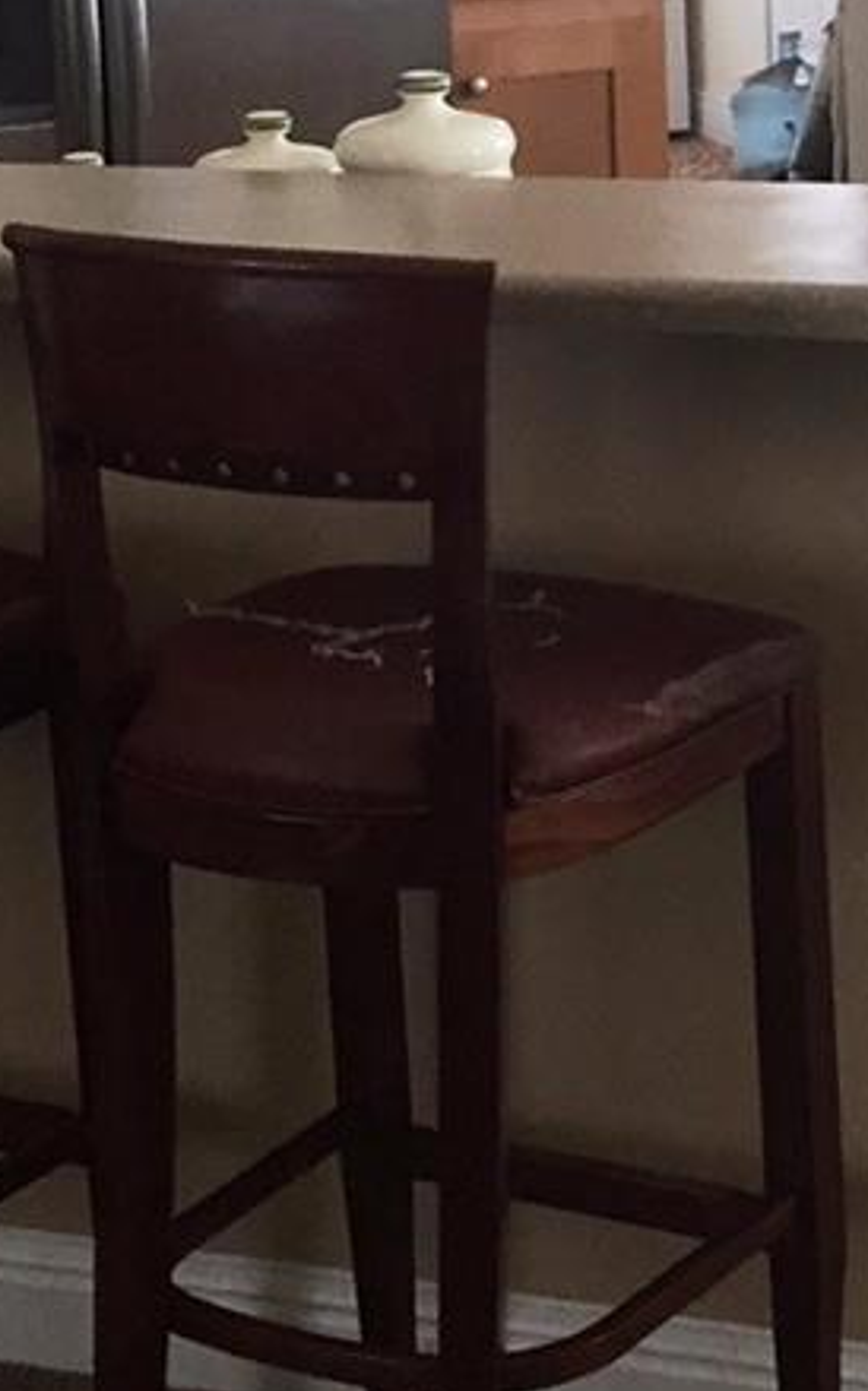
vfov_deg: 19.3
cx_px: 732
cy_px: 24
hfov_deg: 12.4
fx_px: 3978
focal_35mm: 105
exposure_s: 1/30
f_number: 2.2
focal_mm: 4.15
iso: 50
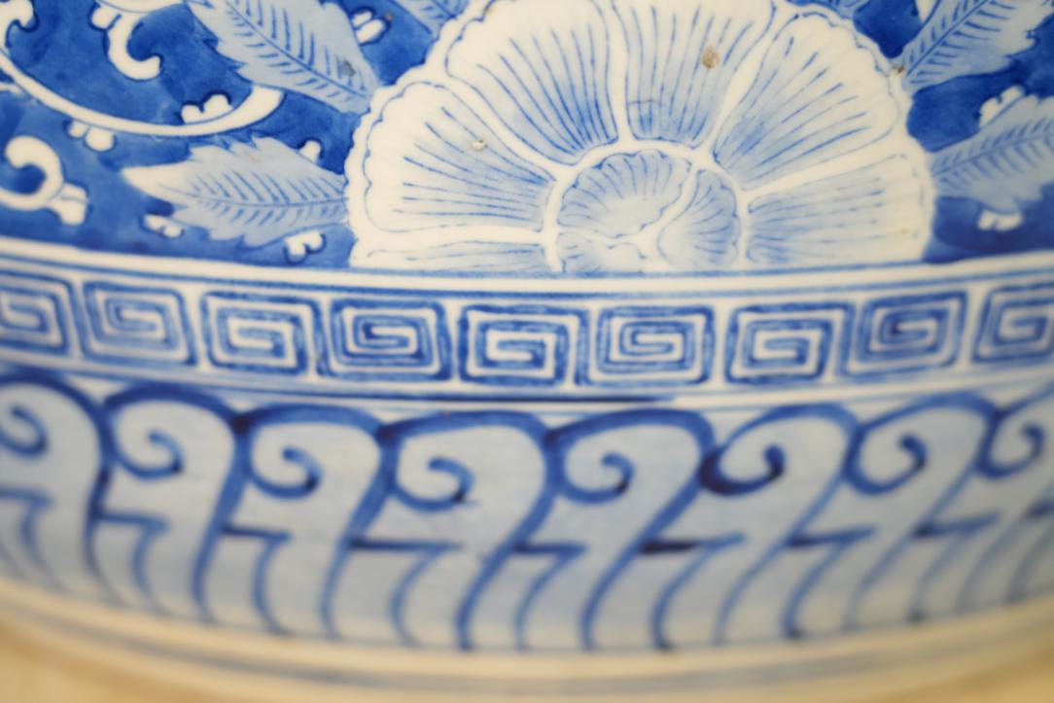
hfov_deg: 19.5
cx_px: 527
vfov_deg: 13.0
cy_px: 352
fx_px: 3074
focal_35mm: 105
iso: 1600
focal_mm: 105
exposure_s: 1/125
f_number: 4
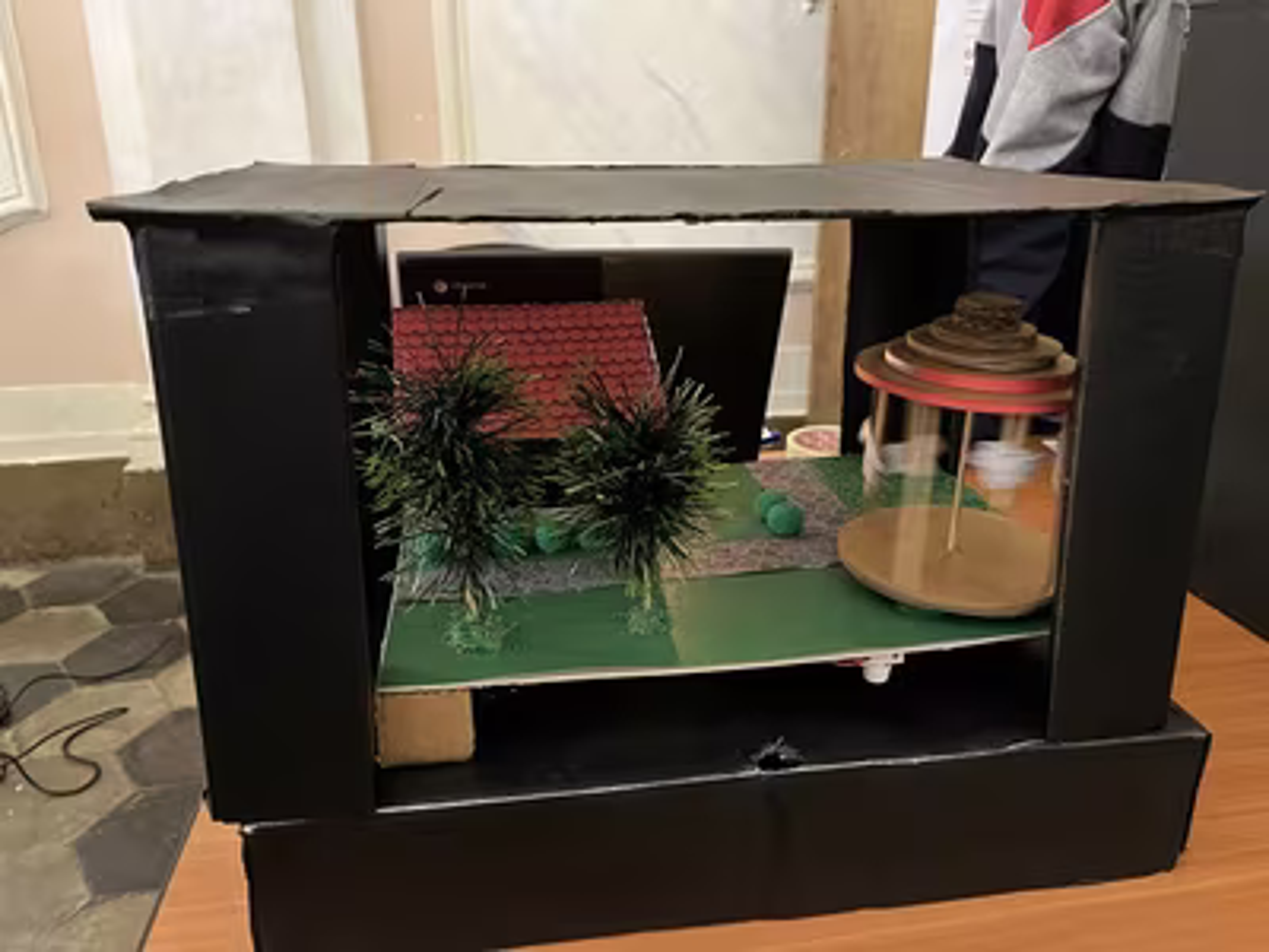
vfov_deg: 53.1
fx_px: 953
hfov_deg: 67.3
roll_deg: +1.1
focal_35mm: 26
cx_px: 634
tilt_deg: -20.7
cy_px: 476
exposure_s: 1/25
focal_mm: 5.1
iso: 500
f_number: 1.6
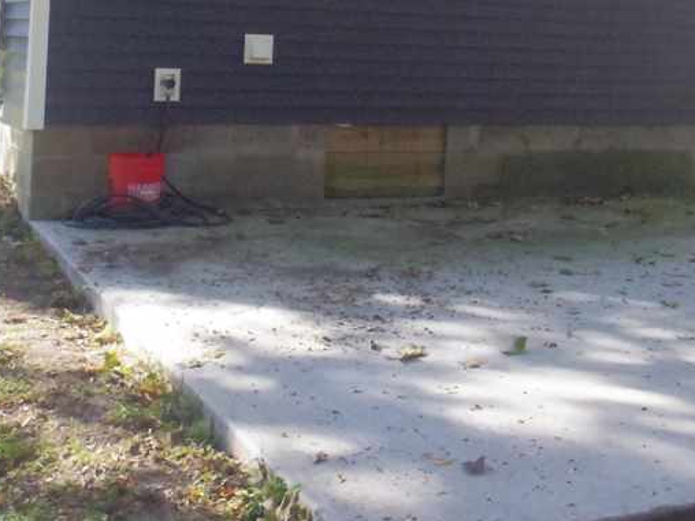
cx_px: 510
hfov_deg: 30.3
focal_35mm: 63
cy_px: -44
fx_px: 1265
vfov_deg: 22.1
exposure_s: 1/125
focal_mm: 5.5
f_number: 7.1
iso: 1600
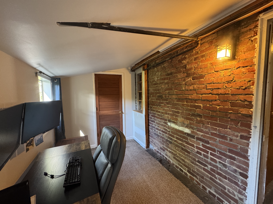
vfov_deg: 85.7
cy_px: 102
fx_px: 110
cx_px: 136
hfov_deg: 102.1
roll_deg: +0.5
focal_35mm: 14
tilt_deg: -3.7
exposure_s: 1/60
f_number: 2.2
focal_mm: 2.22
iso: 400
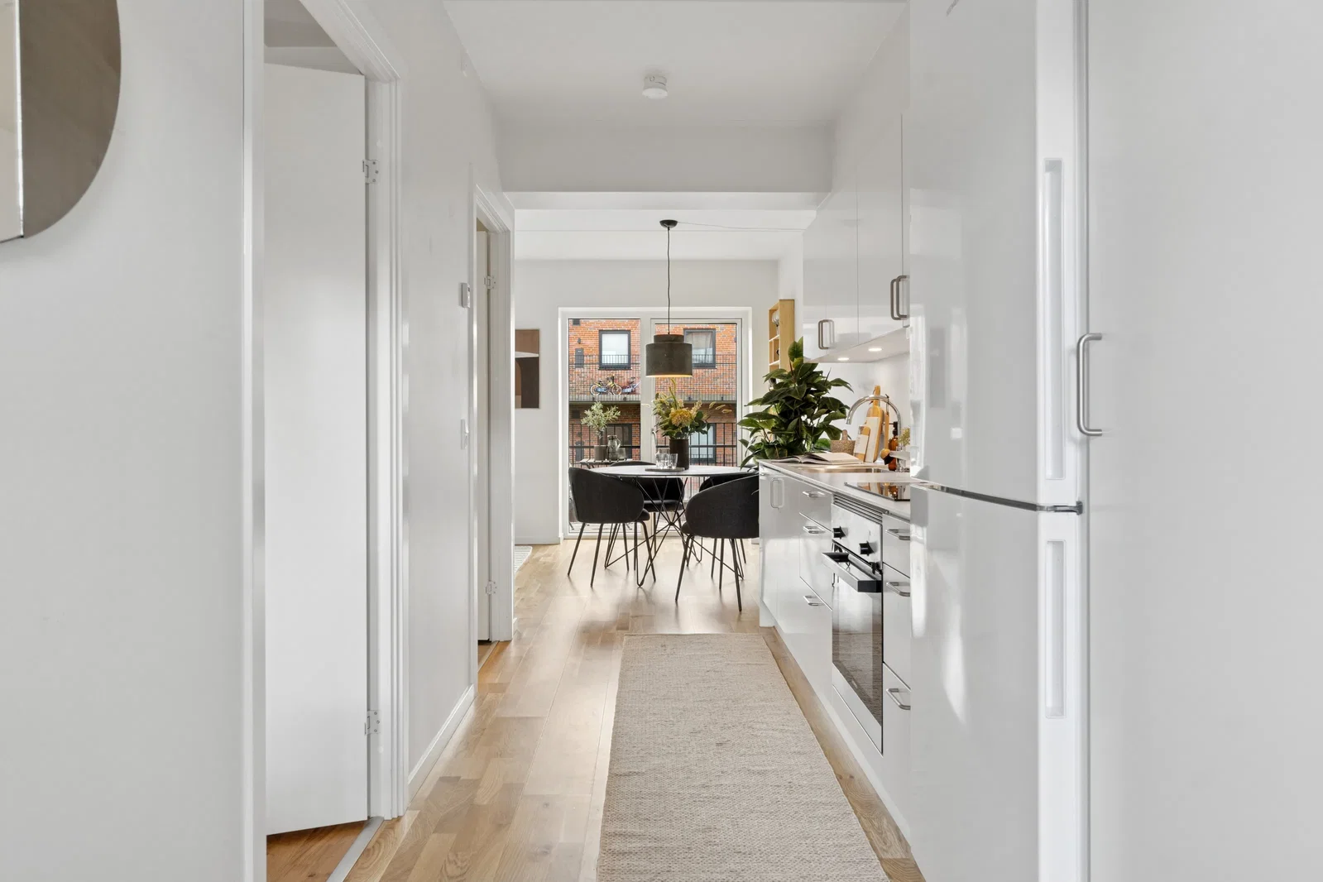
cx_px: 662
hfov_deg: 73.7
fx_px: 882
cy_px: 441
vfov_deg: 53.1
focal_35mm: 24
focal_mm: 16
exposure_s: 1/50
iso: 200
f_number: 7.1
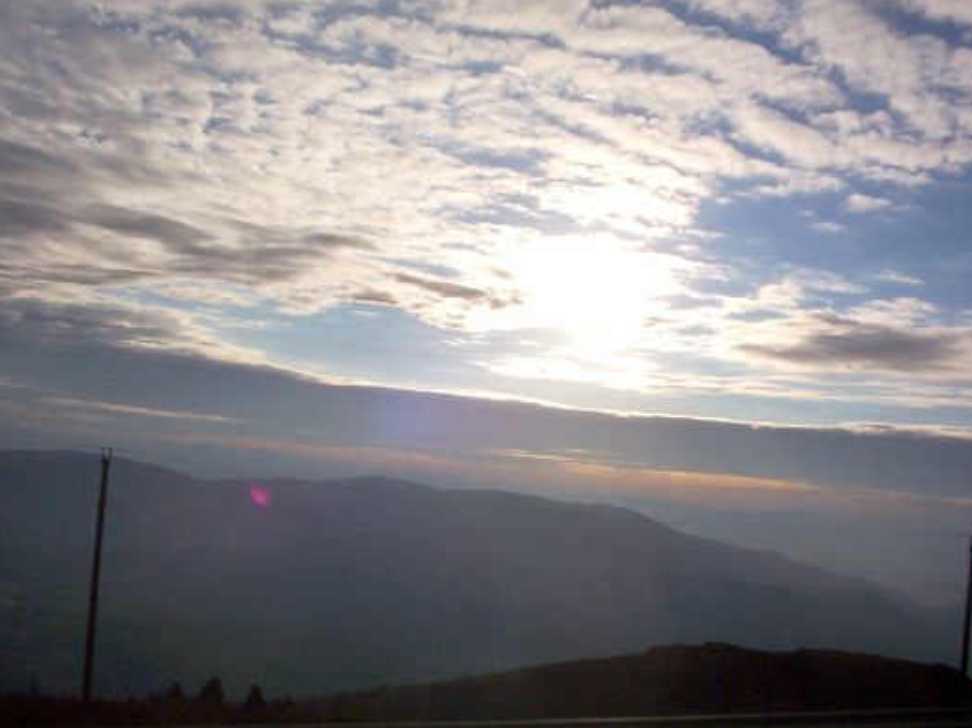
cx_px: 479
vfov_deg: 35.9
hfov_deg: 46.8
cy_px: 357
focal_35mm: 40
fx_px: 1123
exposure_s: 1/1000
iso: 100
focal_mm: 6
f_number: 8
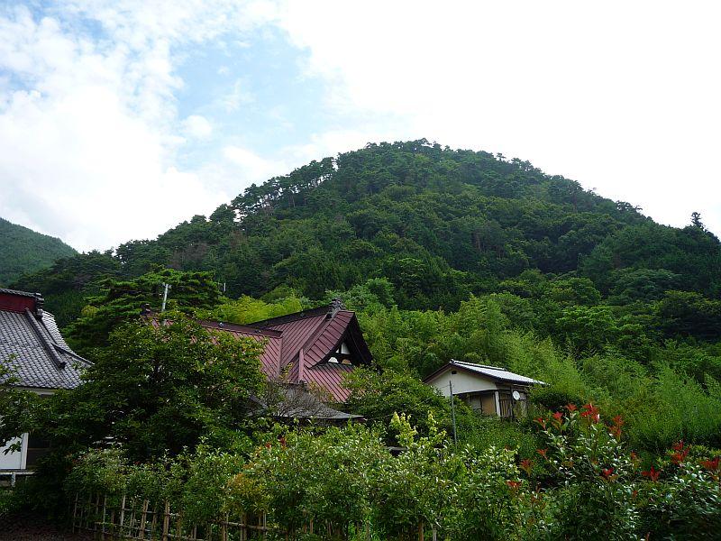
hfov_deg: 60.0
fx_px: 625
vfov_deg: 46.8
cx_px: 360
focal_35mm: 30
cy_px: 270
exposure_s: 1/400
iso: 100
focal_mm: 5.2
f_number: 5
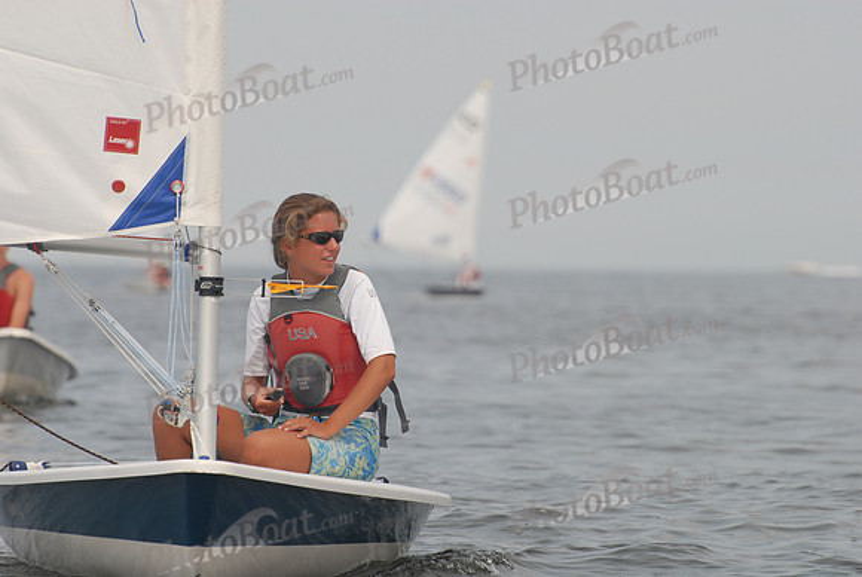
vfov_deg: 3.1
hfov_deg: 4.6
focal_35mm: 450
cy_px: 288
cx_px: 431
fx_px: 10786
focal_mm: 300
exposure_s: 1/500
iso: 250
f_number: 8
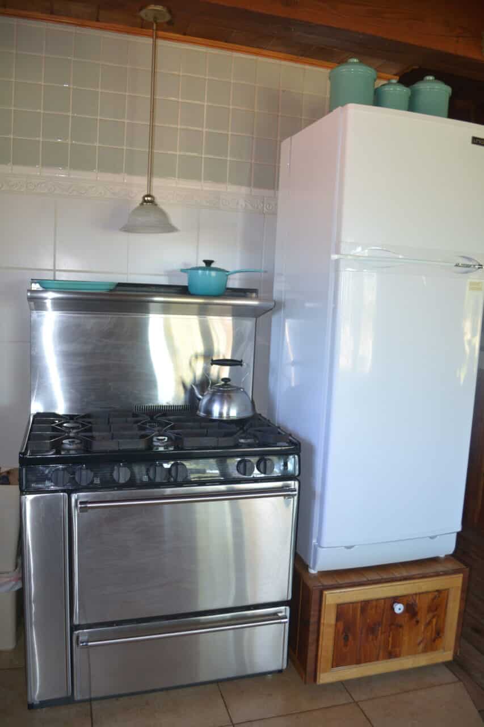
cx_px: 242
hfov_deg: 47.9
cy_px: 364
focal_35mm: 27
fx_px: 545
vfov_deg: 67.4
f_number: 3.5
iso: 400
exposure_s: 1/30
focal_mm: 18
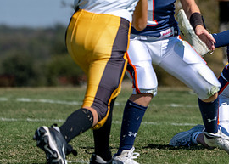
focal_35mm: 737
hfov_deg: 2.7
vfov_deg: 2.0
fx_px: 4794
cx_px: 316
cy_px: 17
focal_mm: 253
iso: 250
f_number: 5.6
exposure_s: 1/2500
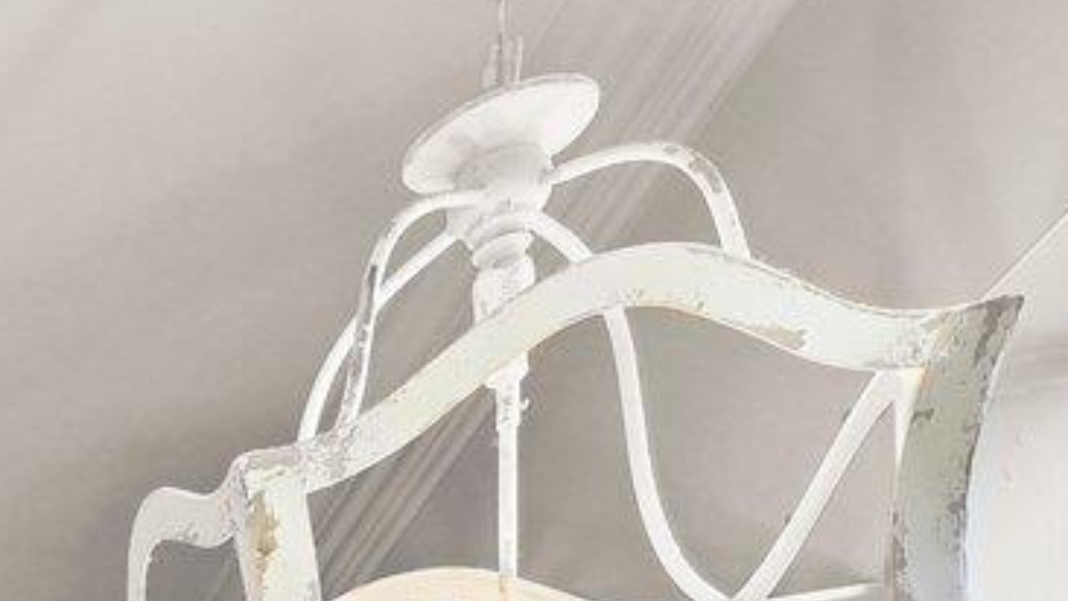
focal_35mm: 82
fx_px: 2323
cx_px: -1462
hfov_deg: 15.3
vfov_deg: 10.0
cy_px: 1923
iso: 200
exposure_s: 1/10
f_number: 10
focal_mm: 14
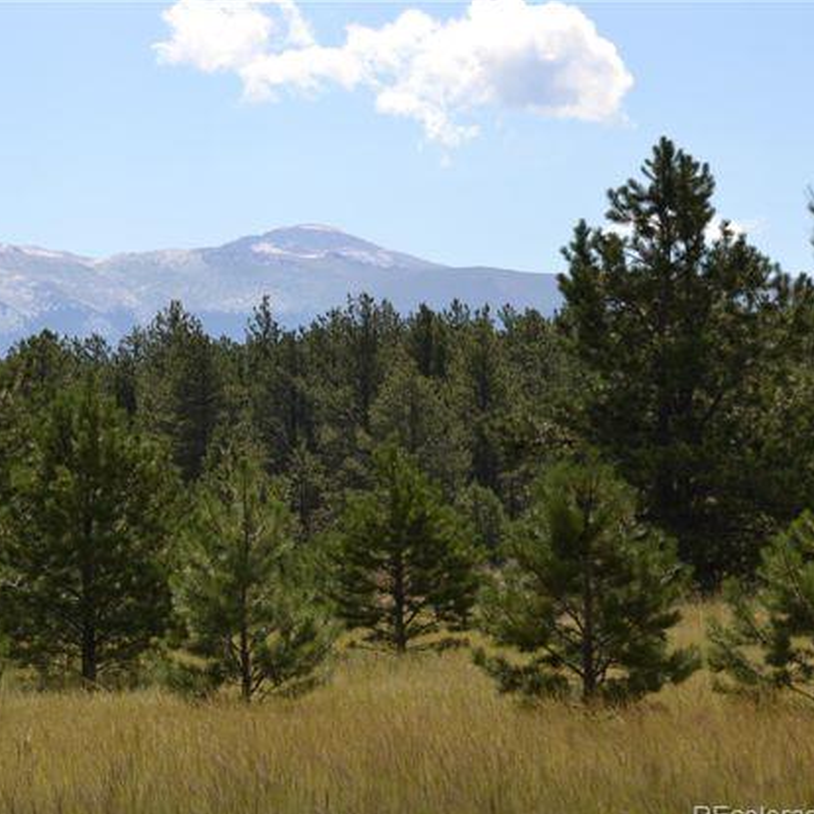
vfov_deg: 8.9
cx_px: 220
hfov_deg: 8.9
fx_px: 5241
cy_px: 418
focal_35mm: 197
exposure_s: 1/200
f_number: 8
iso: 100
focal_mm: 100
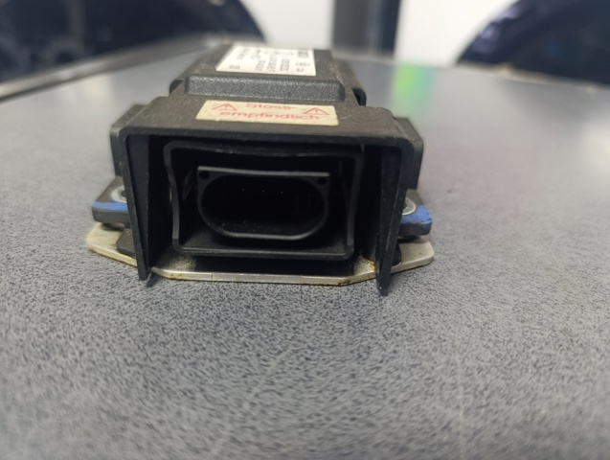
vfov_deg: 59.0
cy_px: 230
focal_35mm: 23
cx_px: 305
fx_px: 406
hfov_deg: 73.8
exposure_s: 1/25
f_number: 1.6
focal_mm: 6.14
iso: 1250
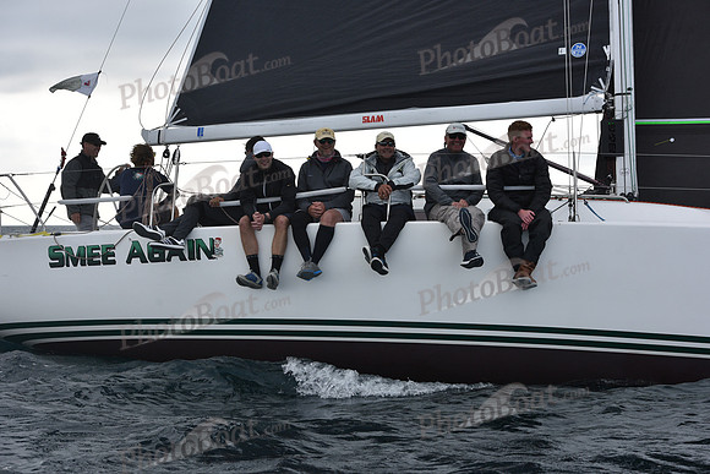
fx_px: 1479
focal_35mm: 75
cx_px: 355
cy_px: 237
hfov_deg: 27.0
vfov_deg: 18.2
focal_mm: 75
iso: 400
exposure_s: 1/800
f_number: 7.1
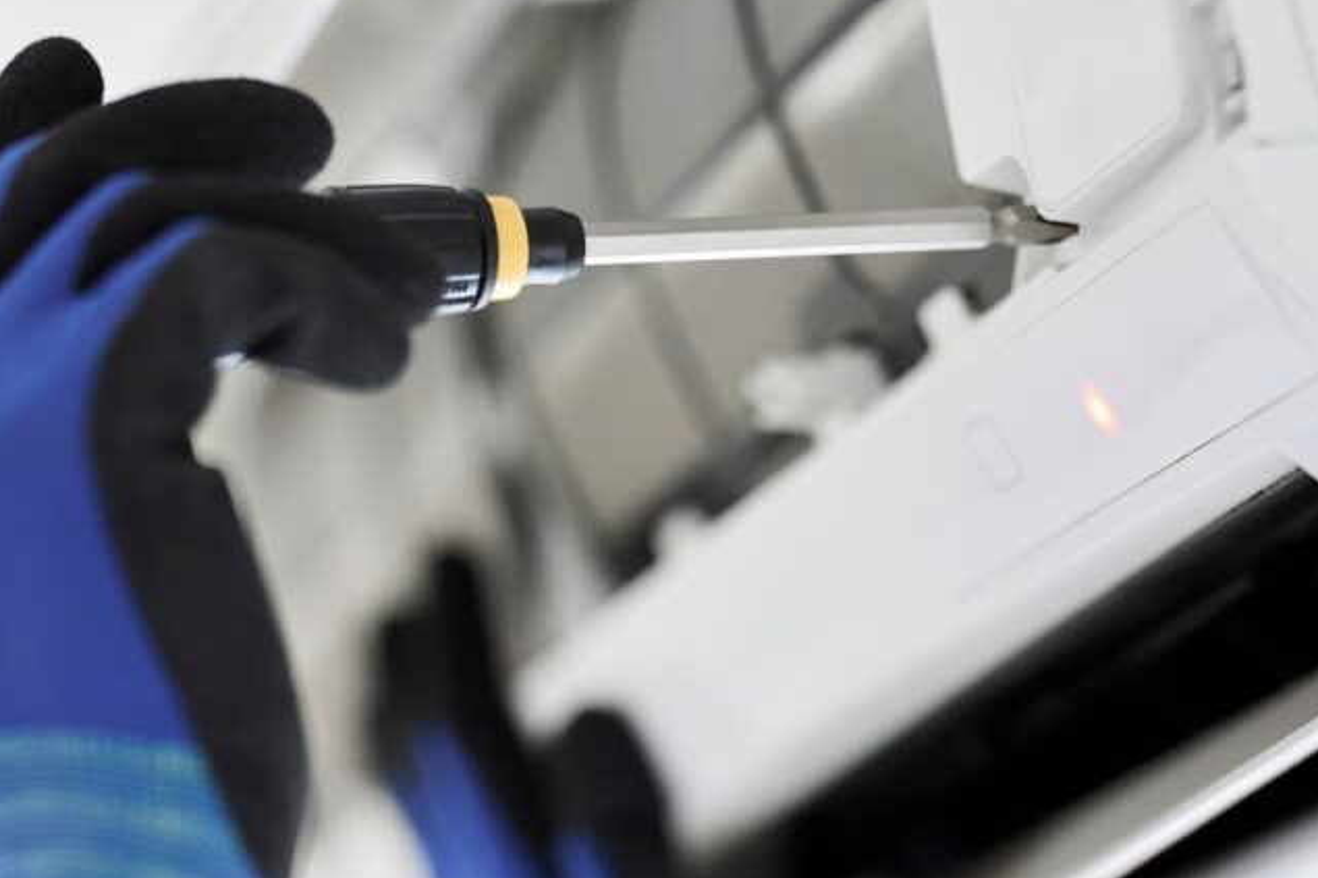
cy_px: 515
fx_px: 6258
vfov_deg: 8.0
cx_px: 529
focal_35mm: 171
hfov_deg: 12.0
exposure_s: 1/125
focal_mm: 106
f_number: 2.8
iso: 1600
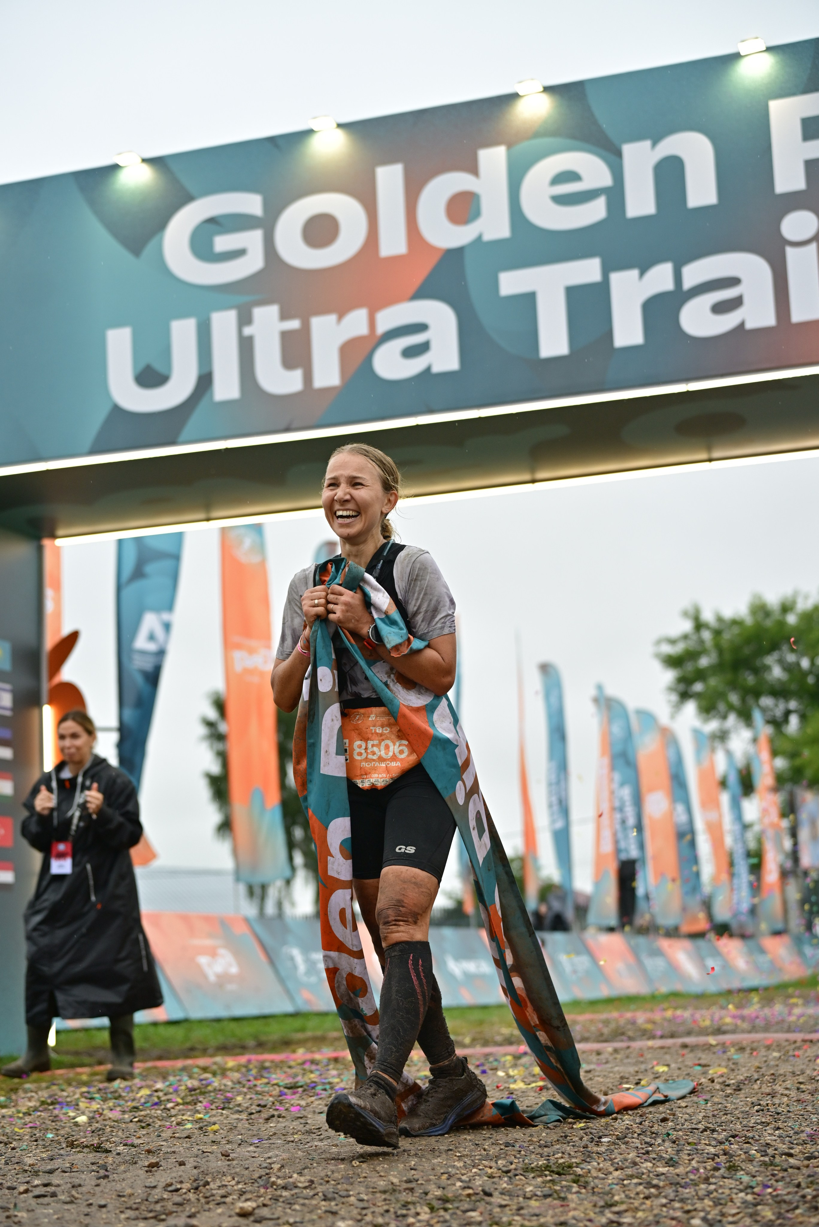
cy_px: 614
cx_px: 410
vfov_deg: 34.5
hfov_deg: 23.4
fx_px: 1977
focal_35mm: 58
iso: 640
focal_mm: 58
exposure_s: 1/1000
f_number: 2.4
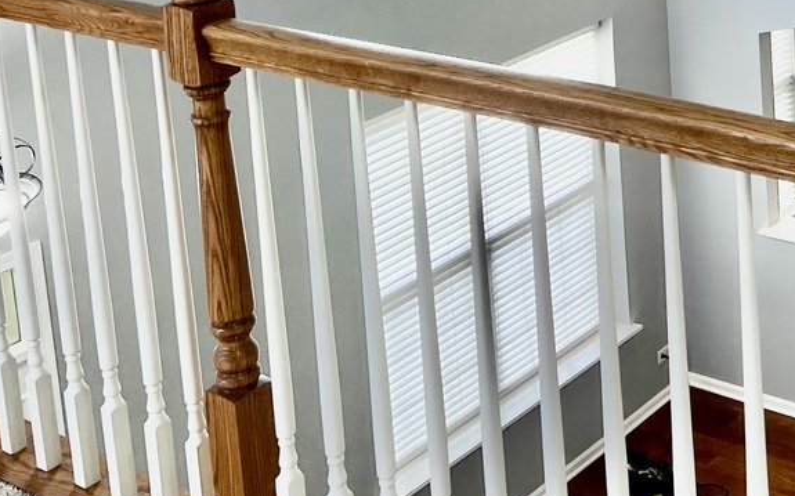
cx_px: 799
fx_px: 1495
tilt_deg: -8.8
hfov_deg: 28.0
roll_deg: +2.6
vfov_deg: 17.4
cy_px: -198
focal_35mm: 69
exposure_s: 1/120
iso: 50
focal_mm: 5.7
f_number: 1.5
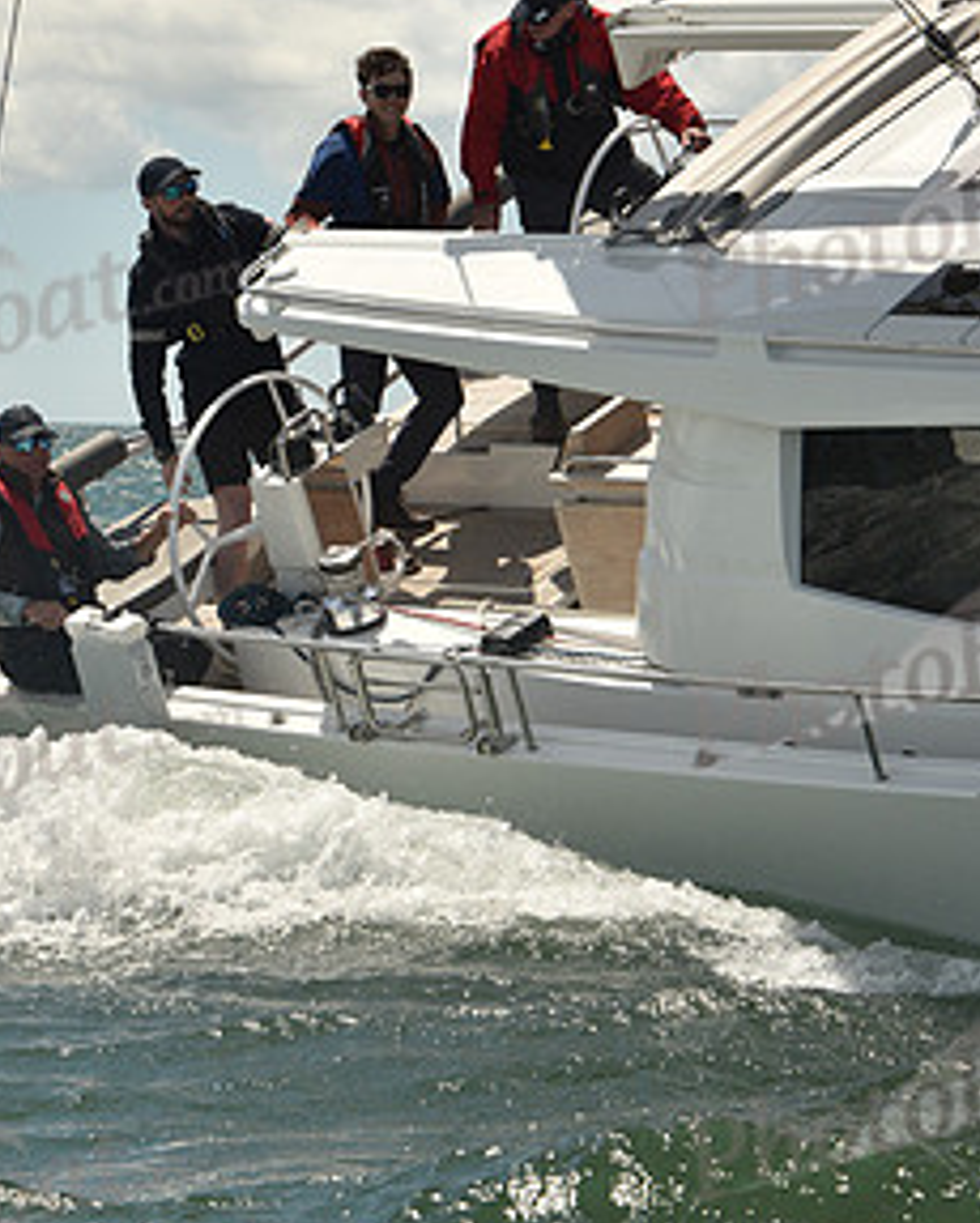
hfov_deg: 9.6
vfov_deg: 12.0
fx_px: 5831
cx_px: 469
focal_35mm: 161
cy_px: 496
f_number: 11
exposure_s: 1/800
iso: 320
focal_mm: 85
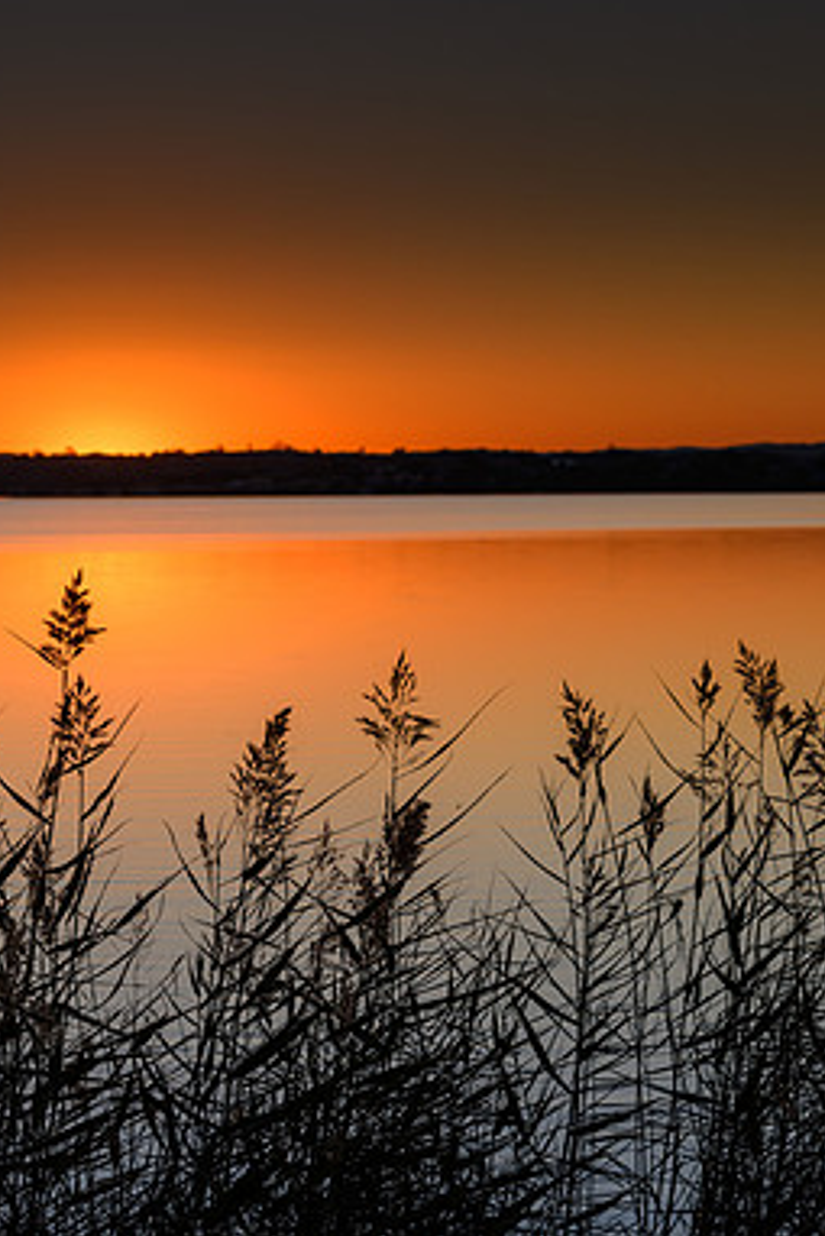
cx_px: 113
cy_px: 613
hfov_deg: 12.6
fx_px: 3709
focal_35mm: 108
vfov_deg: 18.9
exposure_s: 1/60
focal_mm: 70
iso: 64
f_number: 8
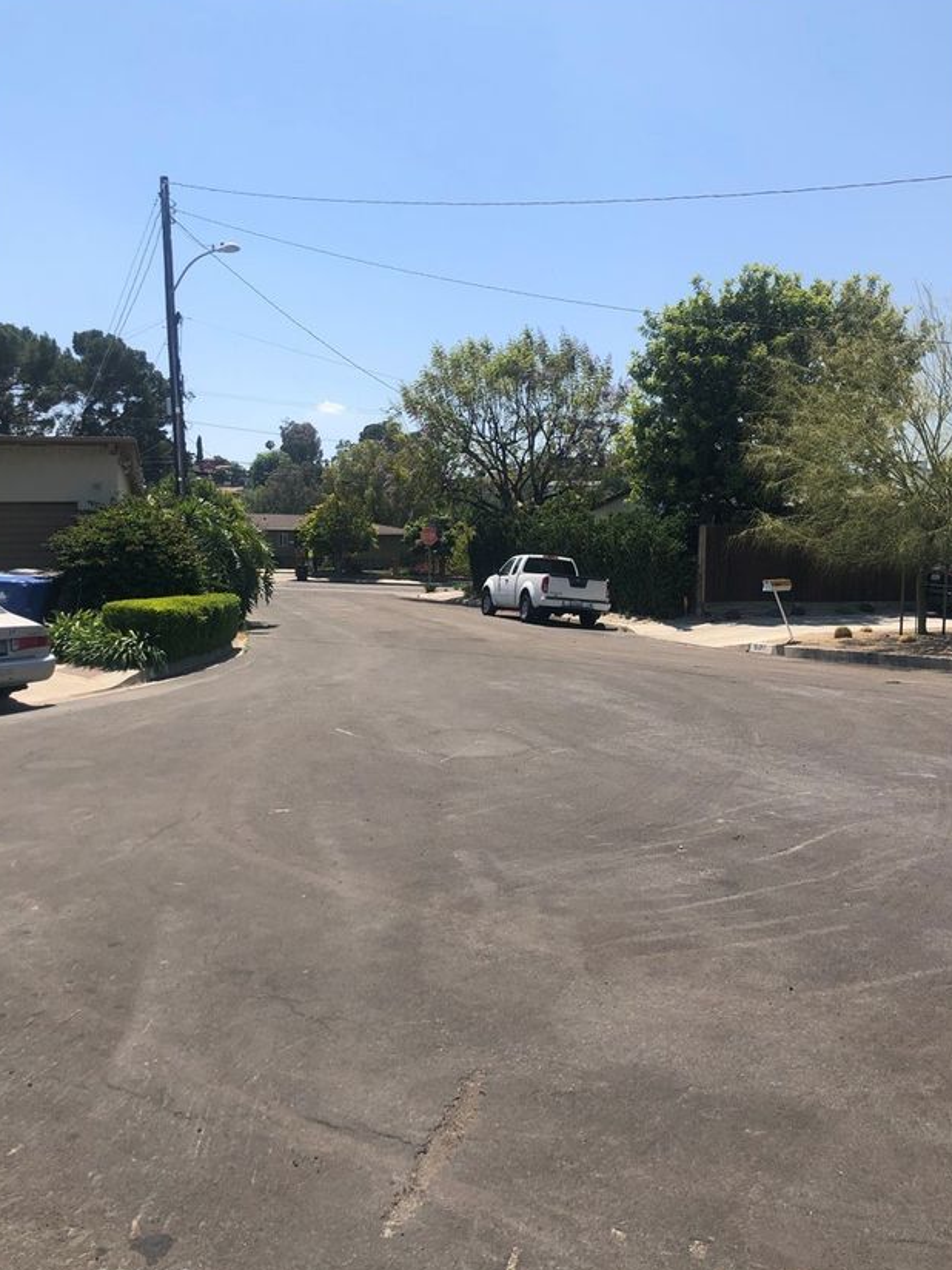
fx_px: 1063
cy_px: 642
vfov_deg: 61.7
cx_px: 478
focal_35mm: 29
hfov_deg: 48.2
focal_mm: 3.99
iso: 20
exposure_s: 1/2088
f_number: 1.8
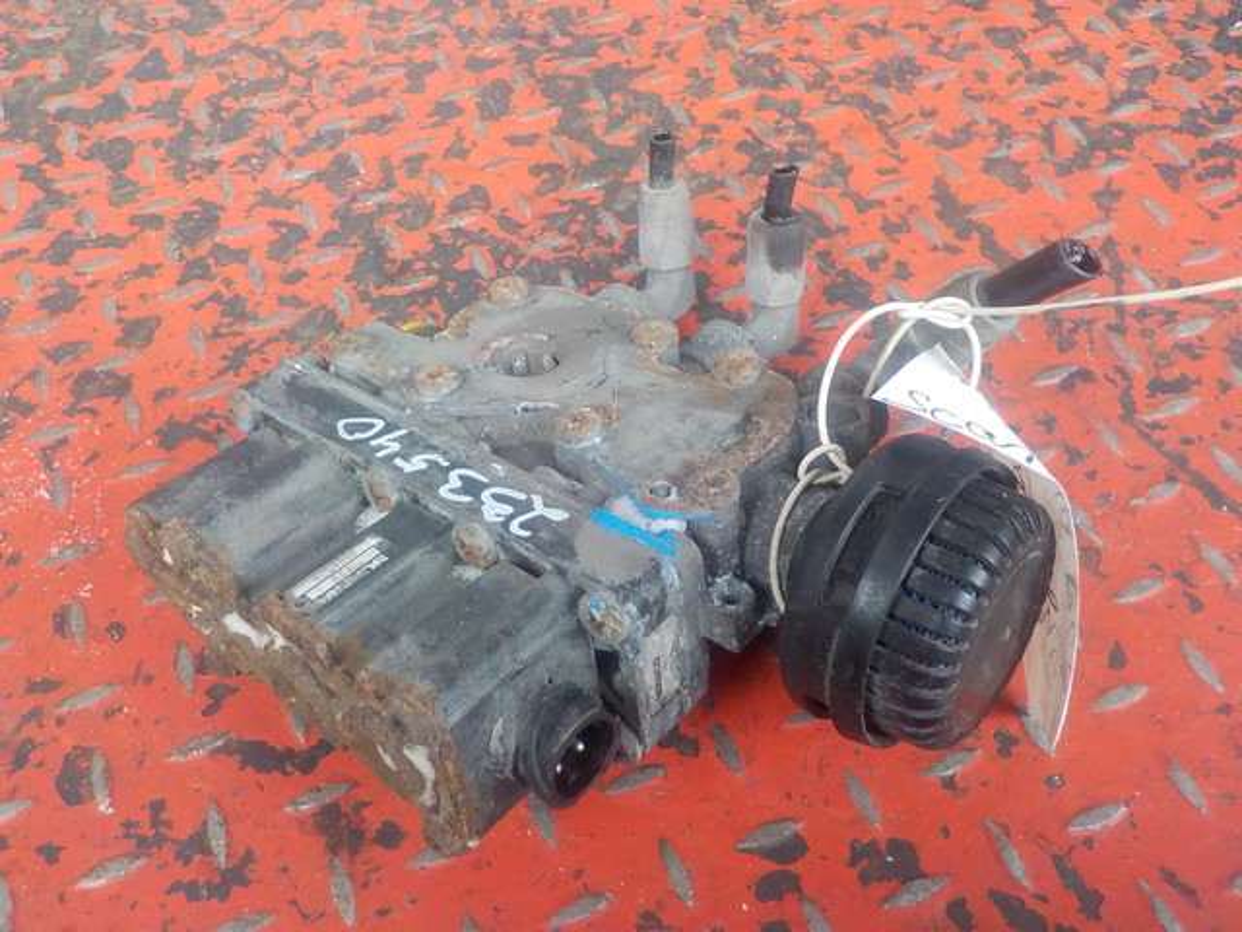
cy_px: 466
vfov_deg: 46.8
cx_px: 621
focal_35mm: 30
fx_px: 1076
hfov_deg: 60.0
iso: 180
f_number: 3.3
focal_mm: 4.1
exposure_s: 1/30
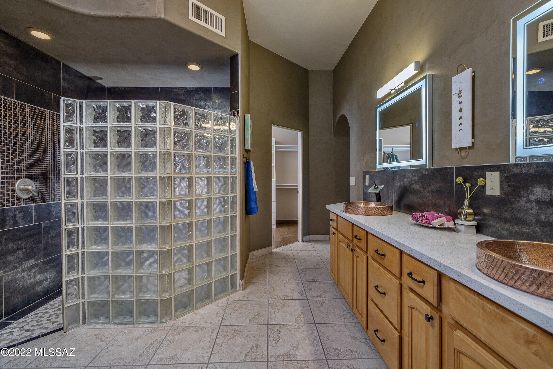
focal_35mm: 15
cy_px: 184
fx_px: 230
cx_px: 276
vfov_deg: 77.3
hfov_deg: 100.4
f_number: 7.1
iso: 200
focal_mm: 15
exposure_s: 1/13
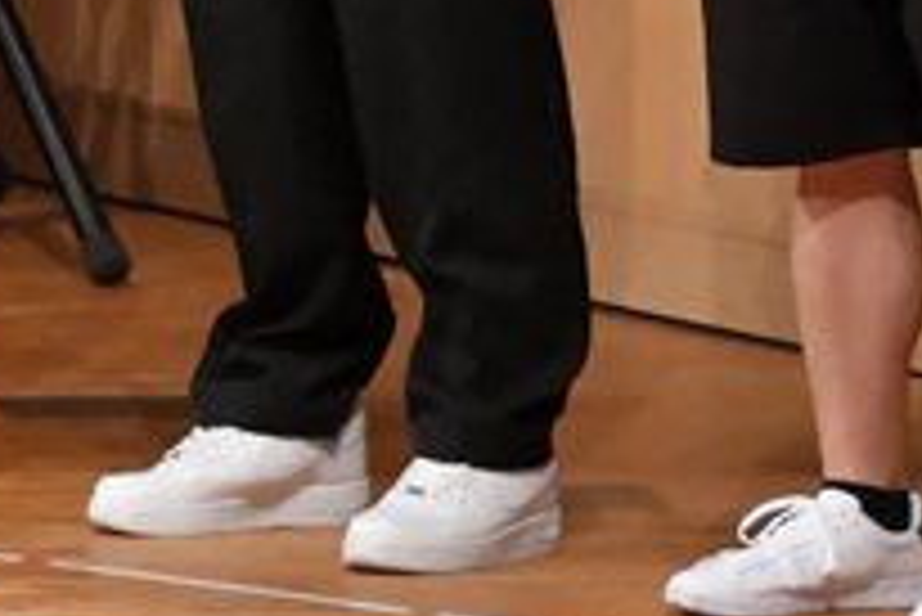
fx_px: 24680
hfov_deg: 2.1
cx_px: -52
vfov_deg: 1.4
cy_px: -315
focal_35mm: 963
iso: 8000
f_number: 5.6
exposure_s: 1/400
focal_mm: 170
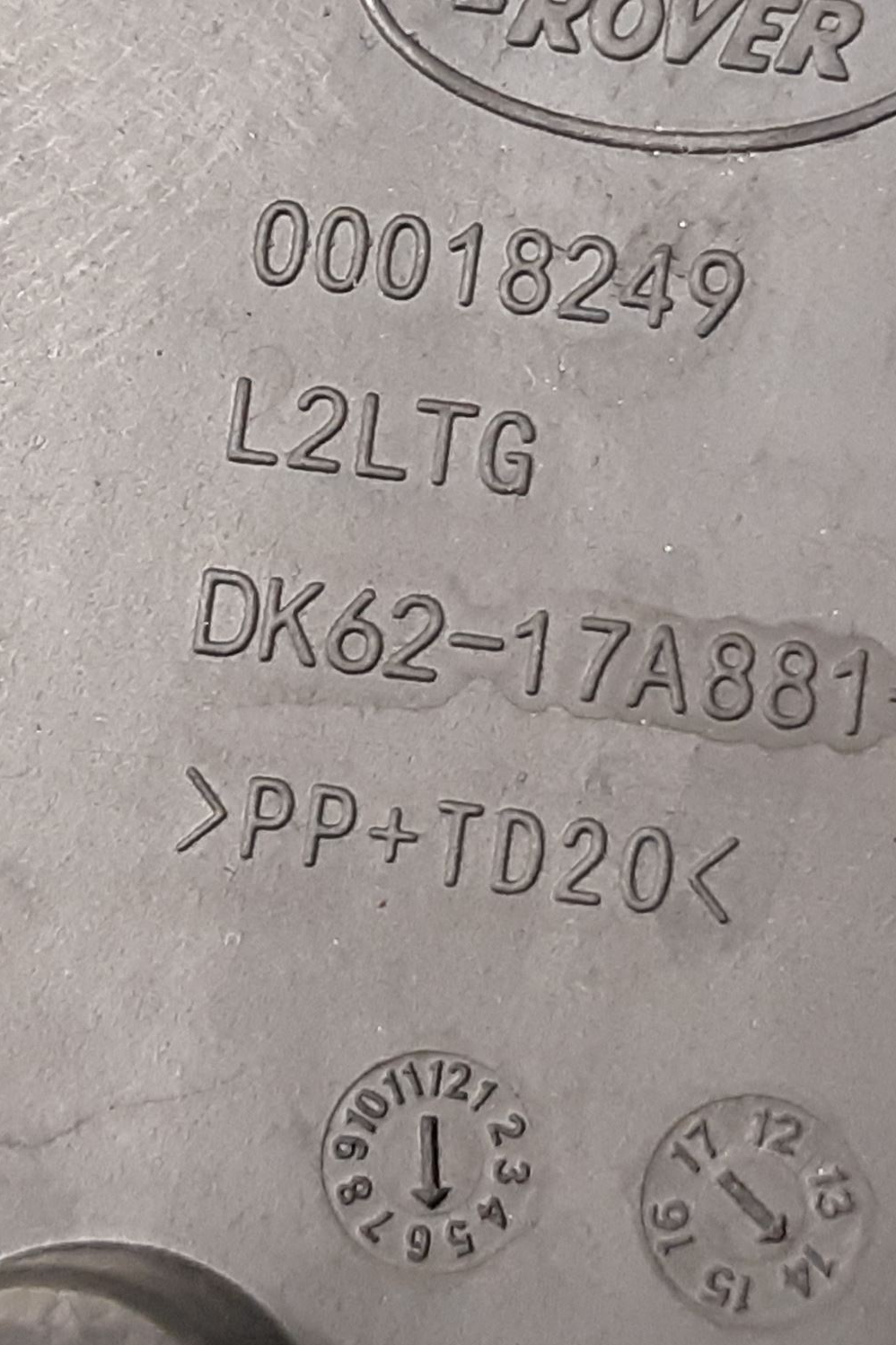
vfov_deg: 51.9
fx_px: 1381
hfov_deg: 35.8
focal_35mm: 37
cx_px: 543
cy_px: 661
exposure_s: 1/25
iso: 200
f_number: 1.7
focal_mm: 3.93
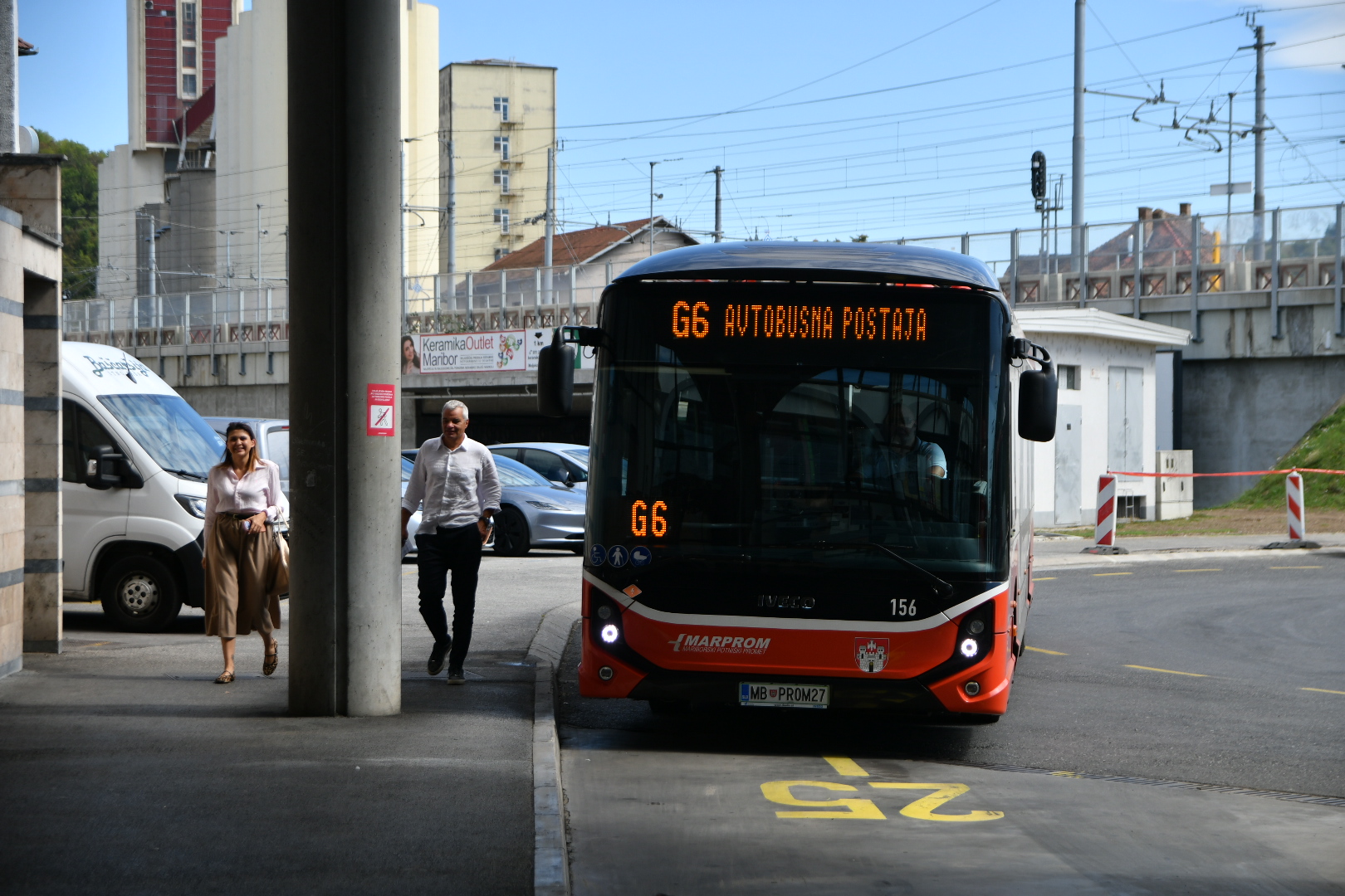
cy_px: 448
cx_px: 672
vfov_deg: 18.2
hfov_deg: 27.0
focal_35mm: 75
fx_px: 2802
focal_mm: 50
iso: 100
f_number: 2.8
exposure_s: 1/1600
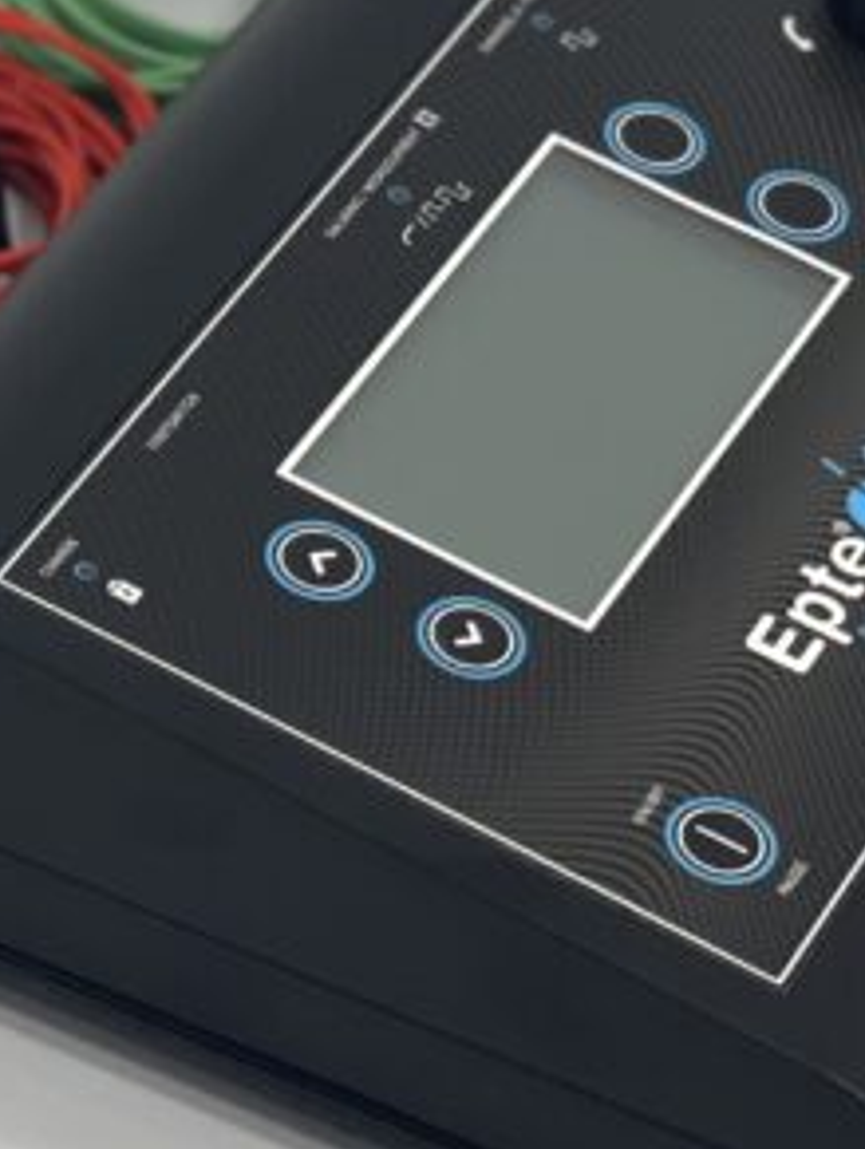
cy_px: -34
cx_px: 103
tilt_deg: -37.5
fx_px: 6815
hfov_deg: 7.2
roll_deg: -0.2
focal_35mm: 205
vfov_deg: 9.6
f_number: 2.2
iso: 80
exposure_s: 1/100
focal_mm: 7.5
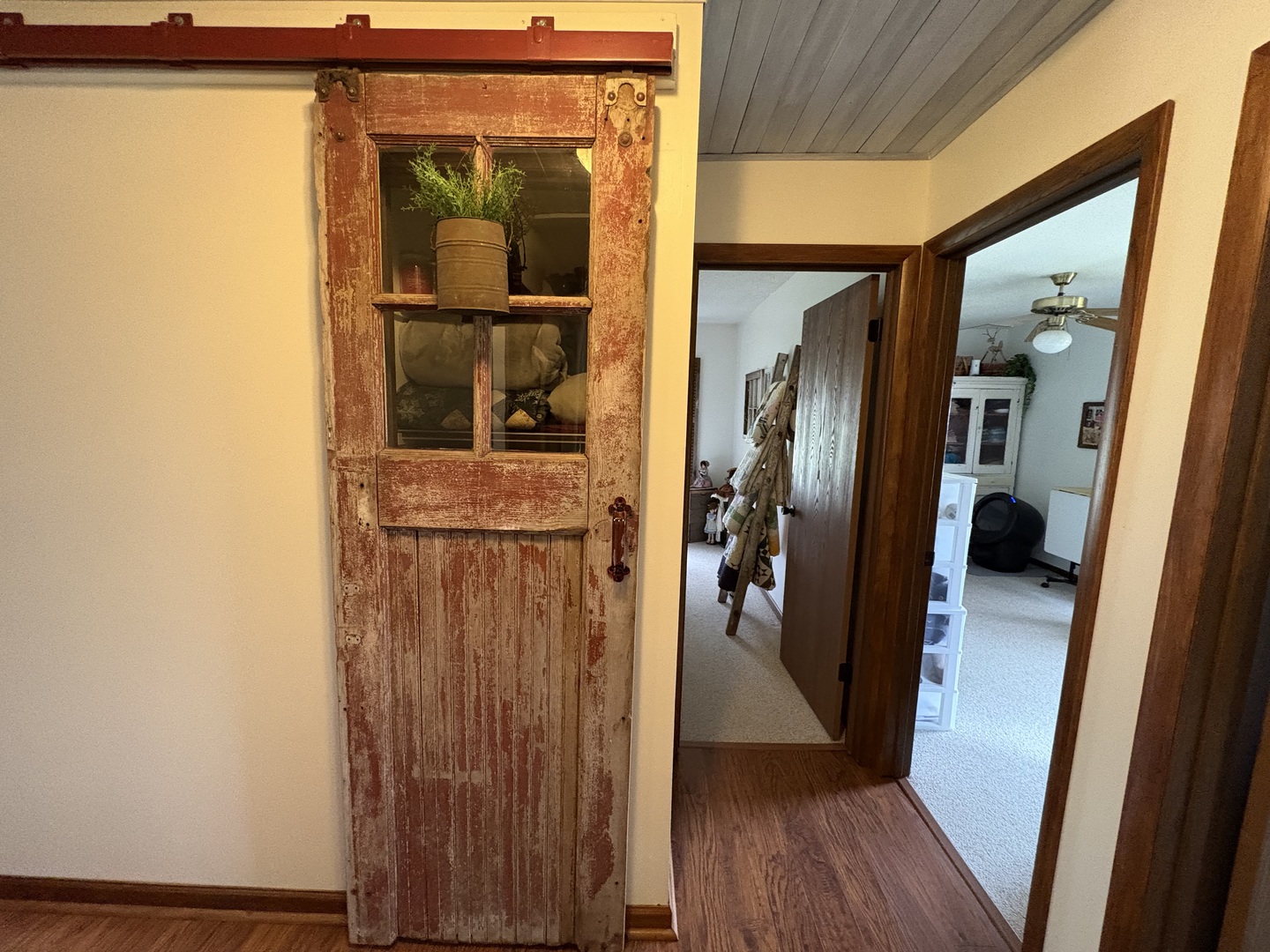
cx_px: 635
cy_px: 476
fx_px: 514
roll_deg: -1.0
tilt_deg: -5.8
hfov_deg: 102.1
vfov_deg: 85.7
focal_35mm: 14
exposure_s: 1/60
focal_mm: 2.22
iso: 800
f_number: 2.2
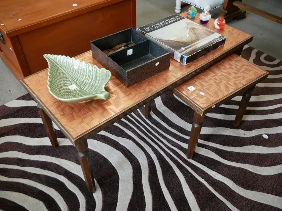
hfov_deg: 54.0
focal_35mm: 34
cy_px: 106
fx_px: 277
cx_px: 141
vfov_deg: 41.8
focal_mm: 17
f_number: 4
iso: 1000
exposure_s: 1/60
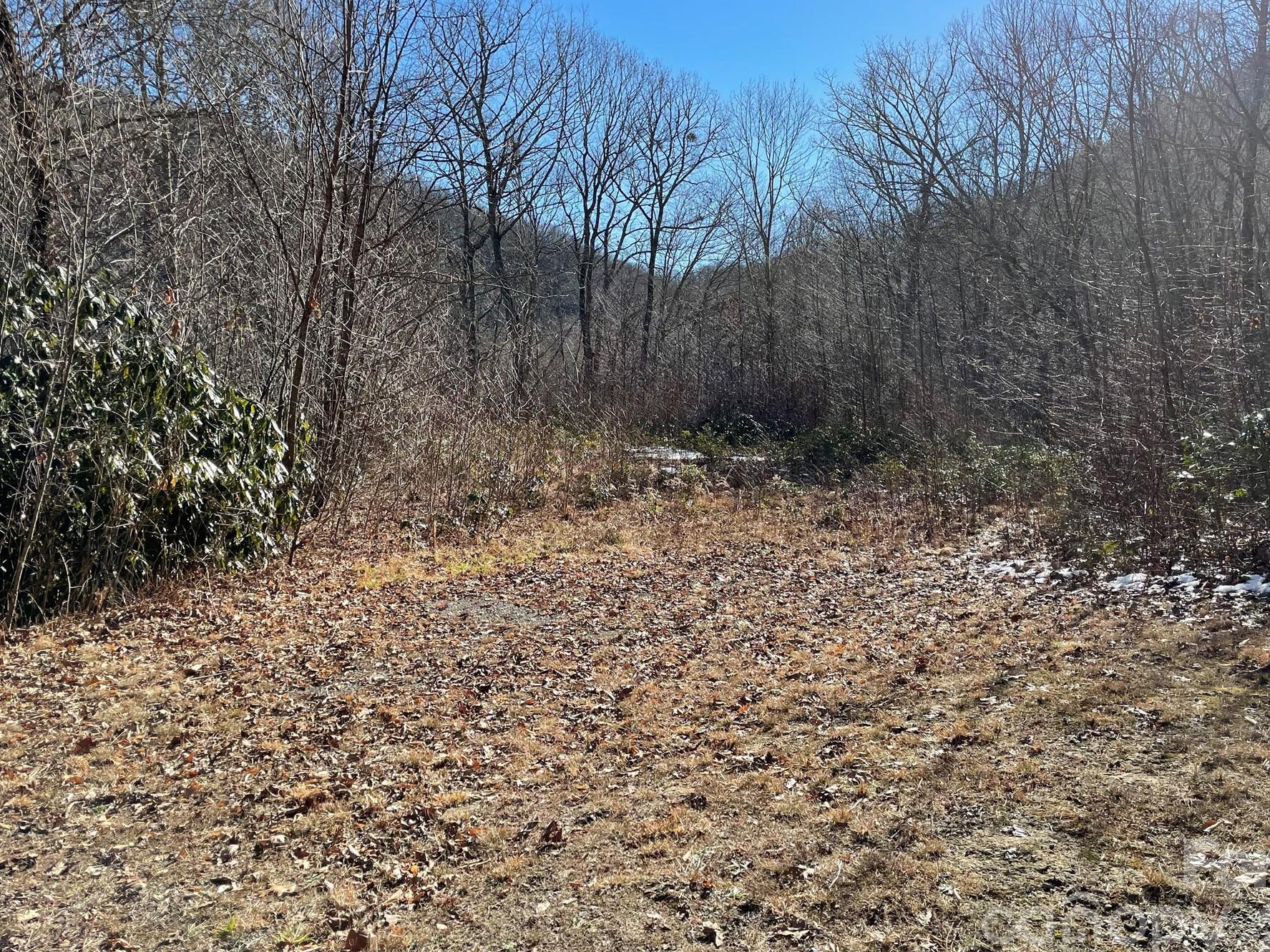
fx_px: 1101
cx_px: 679
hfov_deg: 59.9
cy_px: 430
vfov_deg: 46.7
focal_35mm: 30
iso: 32
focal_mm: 4.2
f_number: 1.6
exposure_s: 1/4292
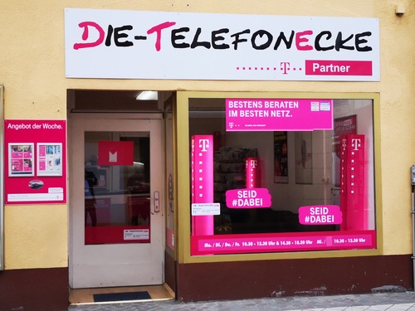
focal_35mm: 54
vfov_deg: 27.0
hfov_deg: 35.5
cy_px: 156
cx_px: 208
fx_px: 647
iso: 320
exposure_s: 1/900
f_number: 1.8
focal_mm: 3.95
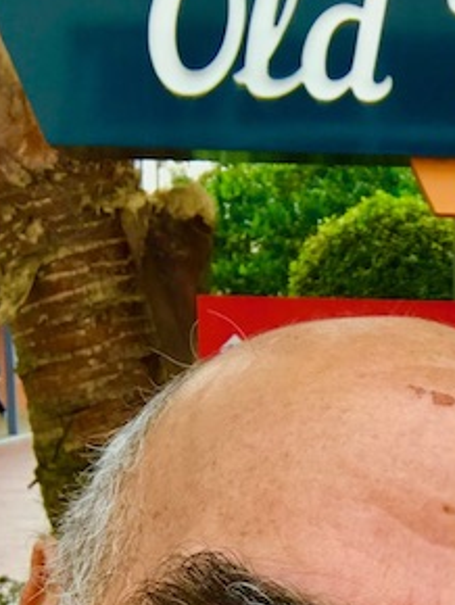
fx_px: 1540
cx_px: 566
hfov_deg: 16.1
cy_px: 632
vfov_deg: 21.3
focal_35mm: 88
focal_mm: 2.87
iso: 25
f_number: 2.2
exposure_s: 1/131
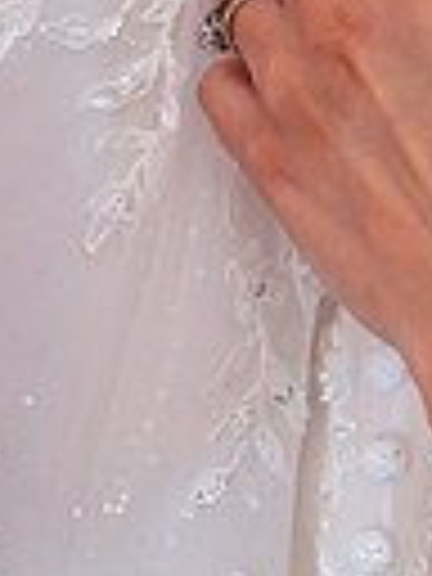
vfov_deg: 11.8
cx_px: 268
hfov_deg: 9.2
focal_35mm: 162
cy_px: -230
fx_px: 2696
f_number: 5
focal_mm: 48
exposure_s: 1/160
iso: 1000
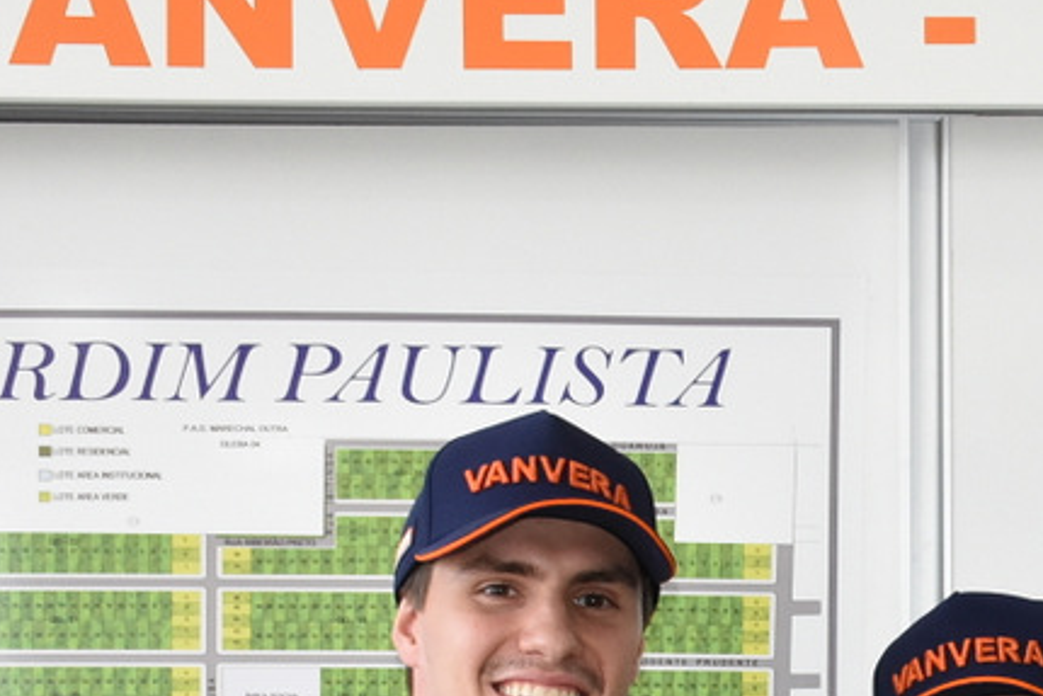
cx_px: 1310
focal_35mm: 127
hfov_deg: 15.4
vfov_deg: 10.5
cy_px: 968
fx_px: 3681
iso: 1600
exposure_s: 1/200
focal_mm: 26
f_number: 5.6
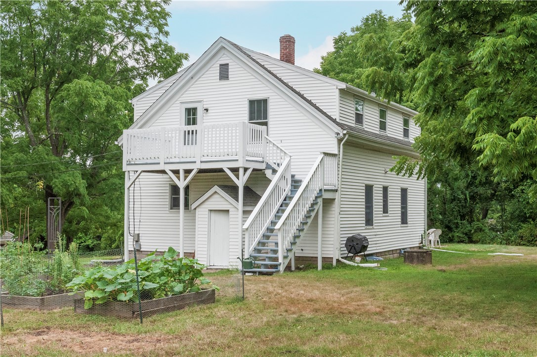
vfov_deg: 28.0
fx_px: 715
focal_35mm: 48
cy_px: 178
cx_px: 268
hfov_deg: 41.1
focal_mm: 48
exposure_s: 1/320
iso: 1000
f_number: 22
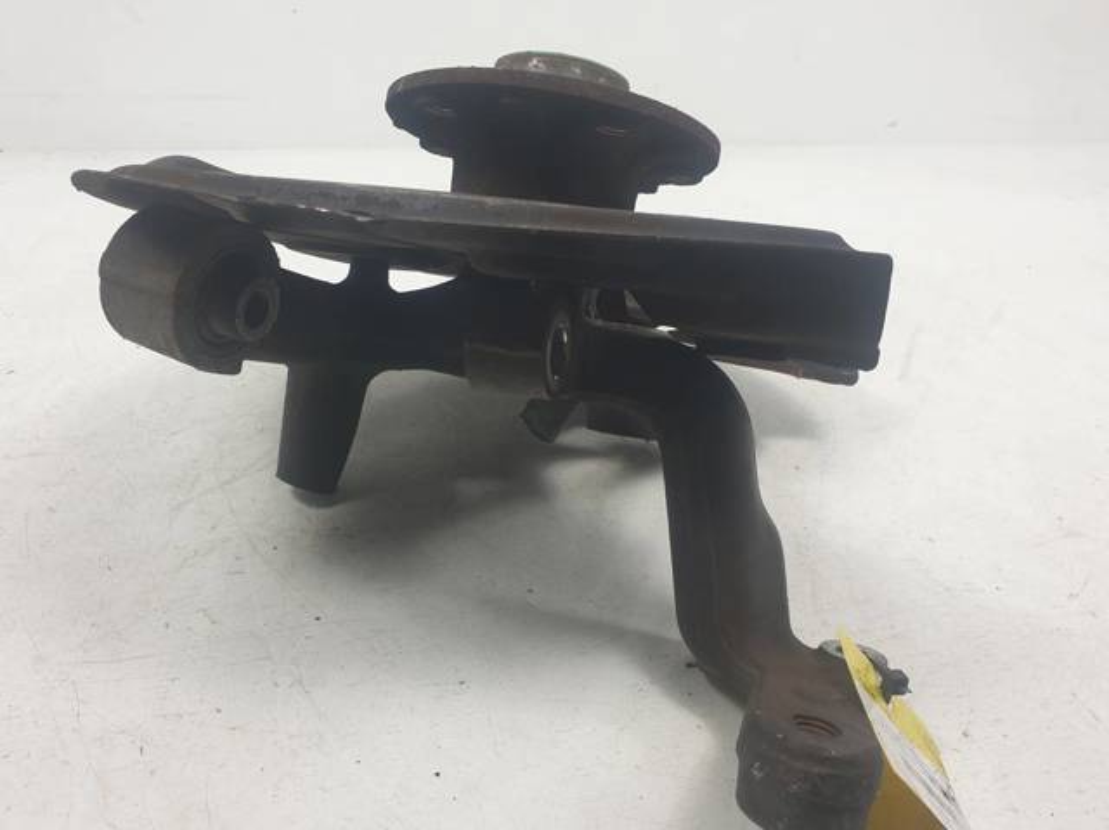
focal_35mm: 26
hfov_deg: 67.3
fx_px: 832
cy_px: 415
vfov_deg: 53.0
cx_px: 554
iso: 50
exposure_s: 1/161
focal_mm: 4.3
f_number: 2.4
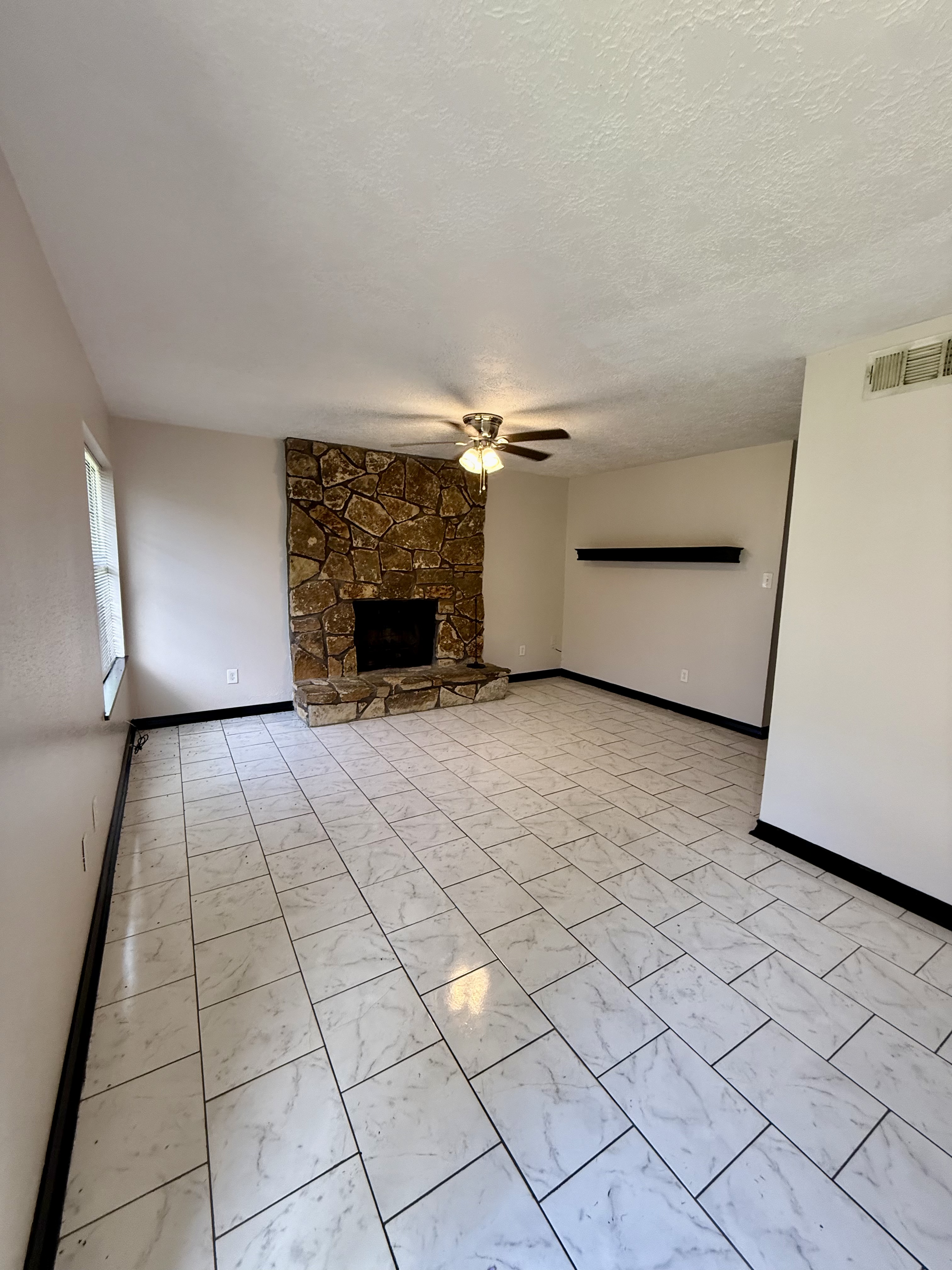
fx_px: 513
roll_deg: -1.6
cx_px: 476
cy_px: 635
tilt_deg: -8.1
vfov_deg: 102.1
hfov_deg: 85.7
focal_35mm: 14
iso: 200
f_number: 2.2
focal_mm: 2.22
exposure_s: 1/120
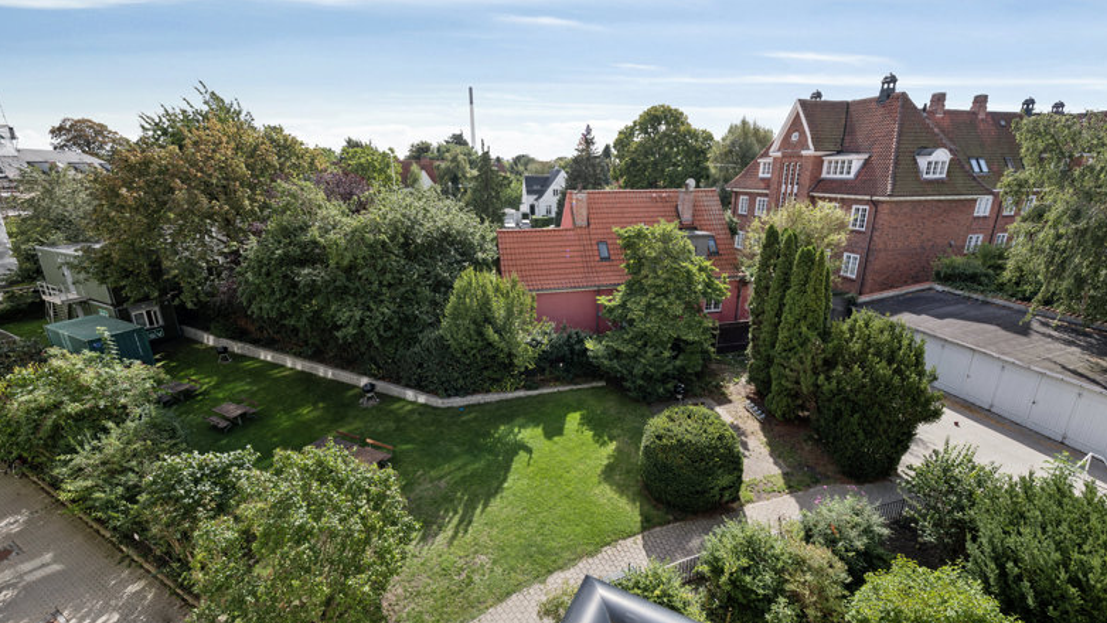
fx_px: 440
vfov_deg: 70.5
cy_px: 308
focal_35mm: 15
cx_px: 561
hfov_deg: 103.0
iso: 160
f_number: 10
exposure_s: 1/160
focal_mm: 14
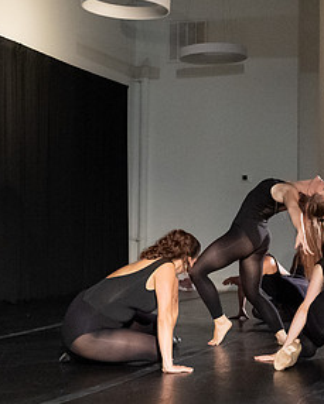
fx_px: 910
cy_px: 202
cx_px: 285
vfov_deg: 25.1
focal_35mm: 76
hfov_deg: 19.8
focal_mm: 28
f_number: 4
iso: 6400
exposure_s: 1/400
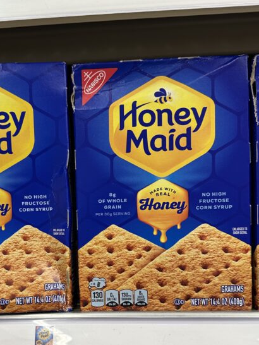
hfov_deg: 31.8
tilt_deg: -3.5
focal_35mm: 45
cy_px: 227
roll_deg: +2.0
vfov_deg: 41.6
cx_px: 76
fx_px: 449
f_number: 1.78
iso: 100
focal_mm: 6.86
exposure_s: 1/62
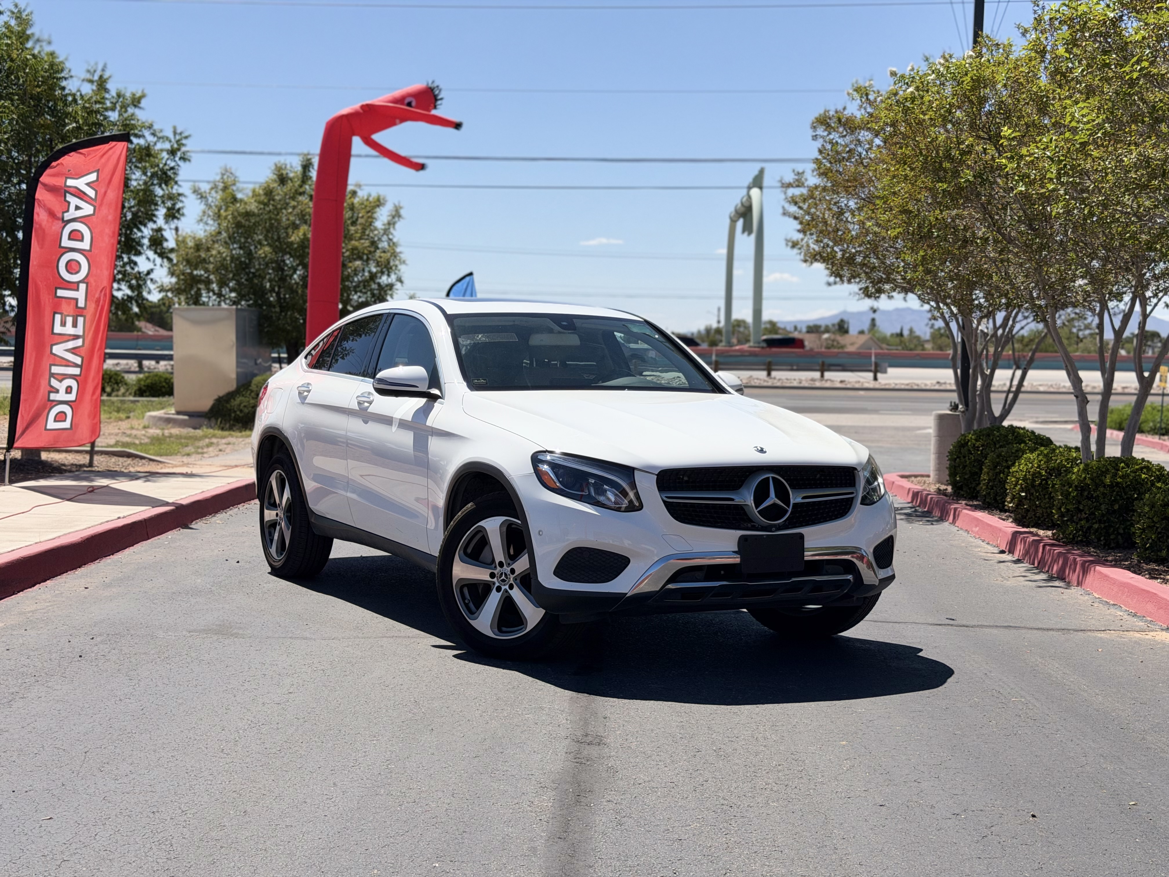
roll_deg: -0.4
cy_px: 438
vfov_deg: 30.3
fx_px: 1621
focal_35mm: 48
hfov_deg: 39.7
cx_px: 584
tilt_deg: -4.0
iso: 64
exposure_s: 1/6536
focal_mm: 6.76
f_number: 1.78
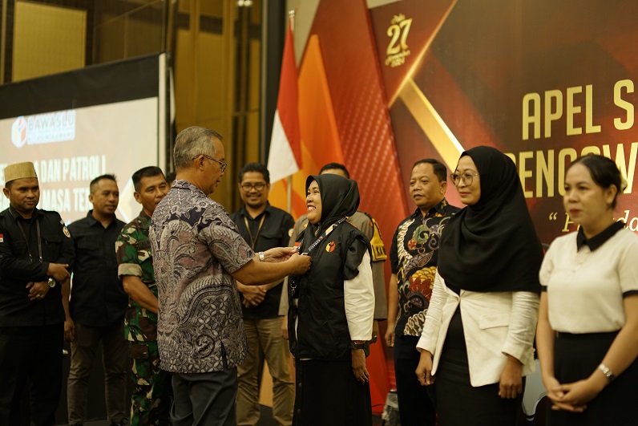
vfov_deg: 27.0
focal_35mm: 50
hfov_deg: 39.6
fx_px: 886
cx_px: 319
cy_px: 213
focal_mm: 50
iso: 640
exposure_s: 1/160
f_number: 1.4
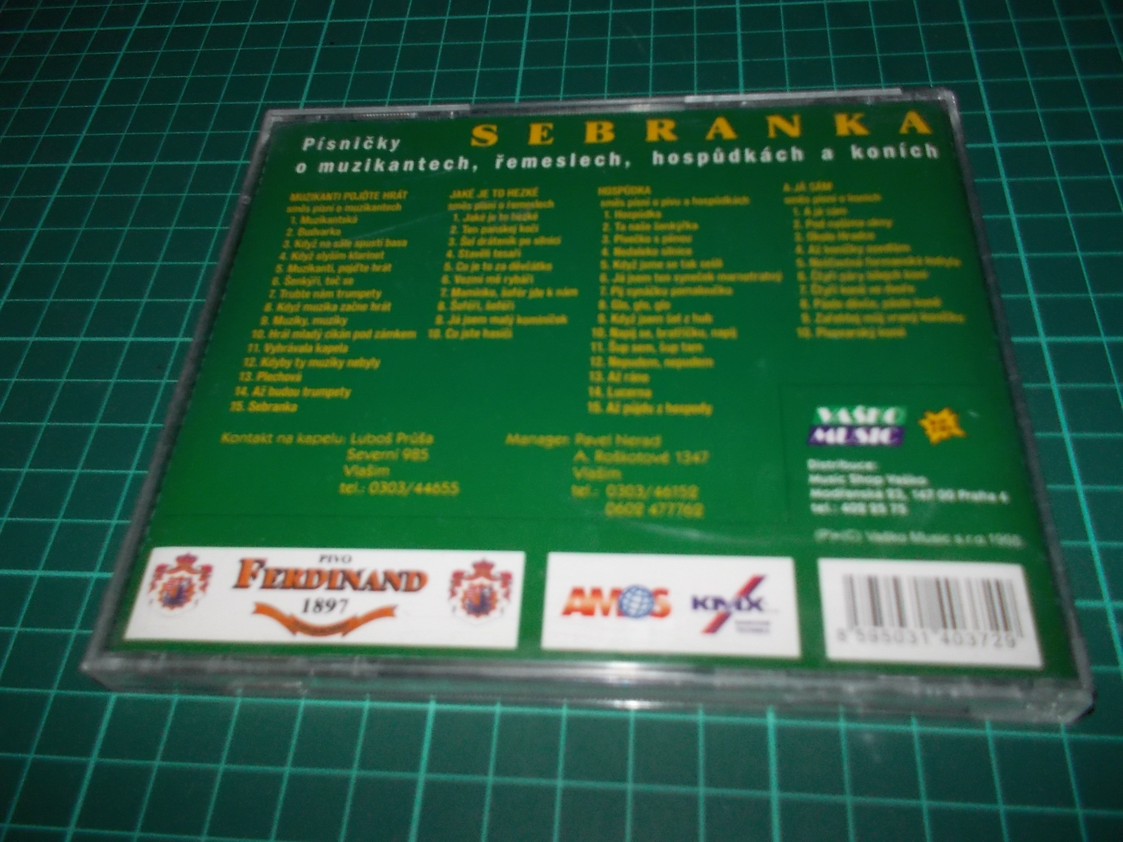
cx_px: 562
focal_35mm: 29
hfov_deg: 61.7
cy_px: 421
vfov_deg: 48.2
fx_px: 941
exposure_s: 1/30
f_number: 3.3
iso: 200
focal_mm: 4.1
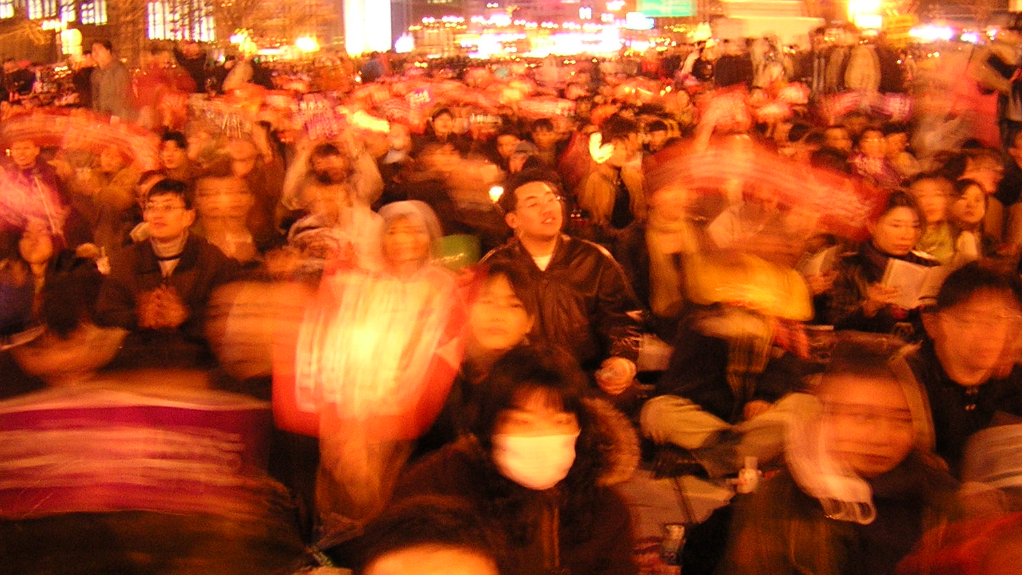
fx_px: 1111
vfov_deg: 28.8
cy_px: 201
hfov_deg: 49.4
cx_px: 503
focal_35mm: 41
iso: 400
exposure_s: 1/1.6
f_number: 2.6
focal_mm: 4.7
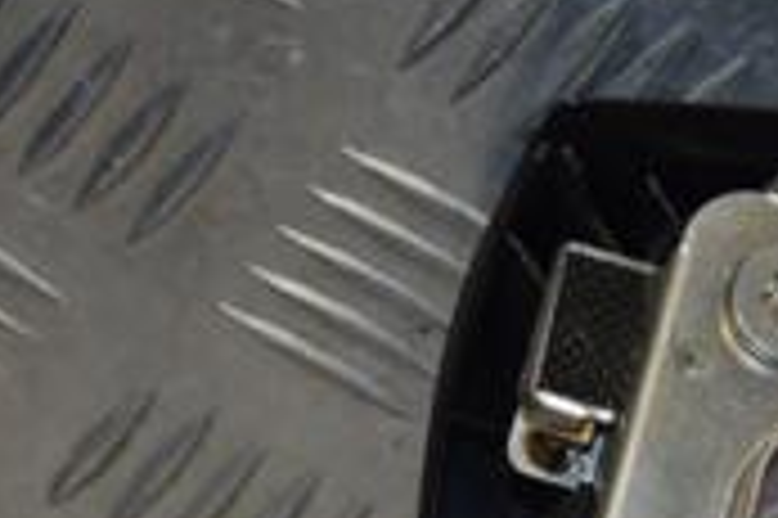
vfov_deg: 5.2
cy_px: 838
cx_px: 1007
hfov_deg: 7.8
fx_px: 5613
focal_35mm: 260
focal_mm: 50
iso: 800
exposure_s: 1/200
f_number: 8
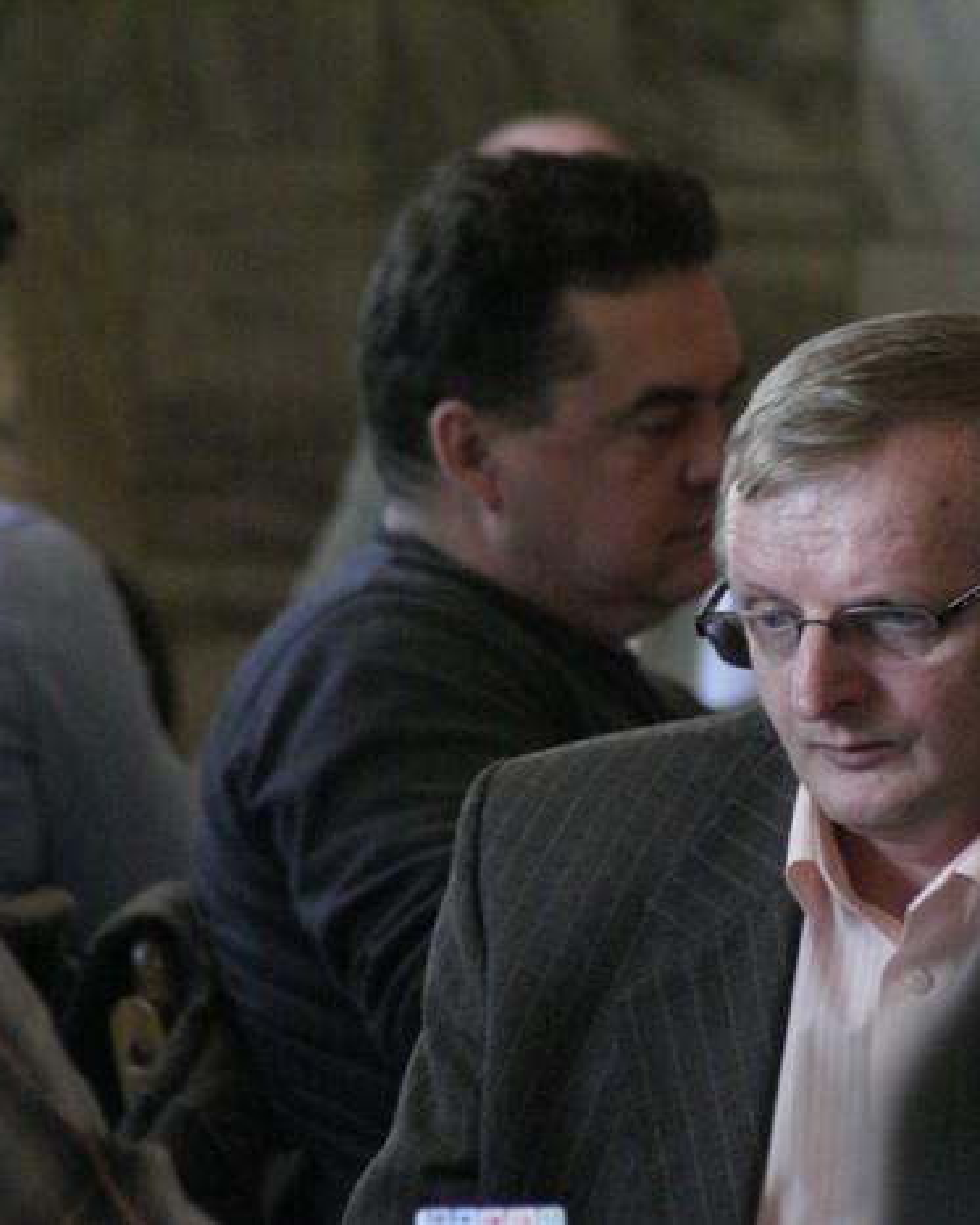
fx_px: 23015
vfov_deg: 3.0
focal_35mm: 635
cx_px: 899
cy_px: 612
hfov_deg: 2.4
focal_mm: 300
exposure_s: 1/25
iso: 1600
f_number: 8
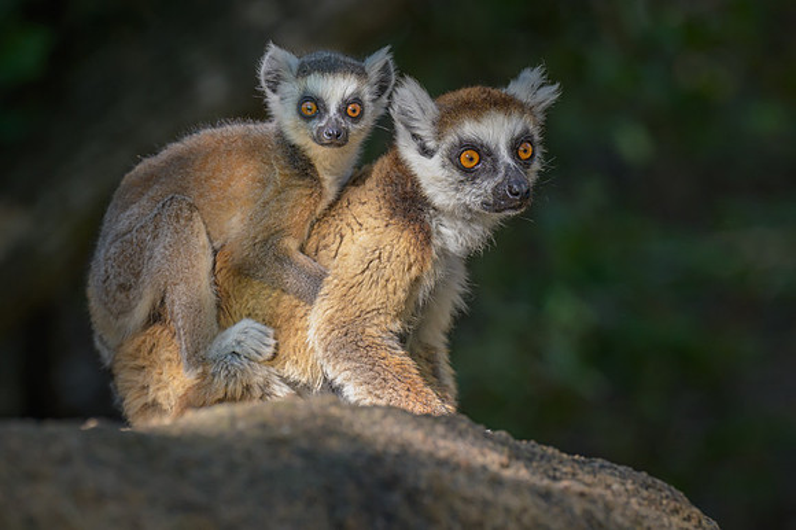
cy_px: 207
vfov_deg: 4.6
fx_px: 6552
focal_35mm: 297
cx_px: 471
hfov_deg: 7.0
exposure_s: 1/250
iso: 500
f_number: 4
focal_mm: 200
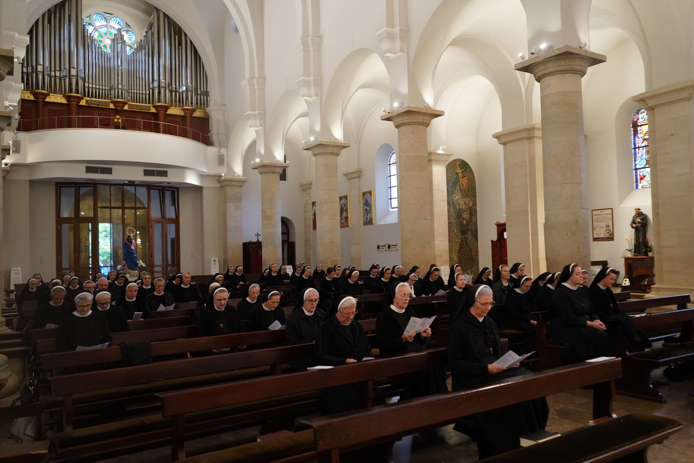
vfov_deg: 46.4
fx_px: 540
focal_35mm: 28
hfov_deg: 65.5
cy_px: 232
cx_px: 347
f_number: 3.5
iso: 5000
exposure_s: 1/160
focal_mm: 28
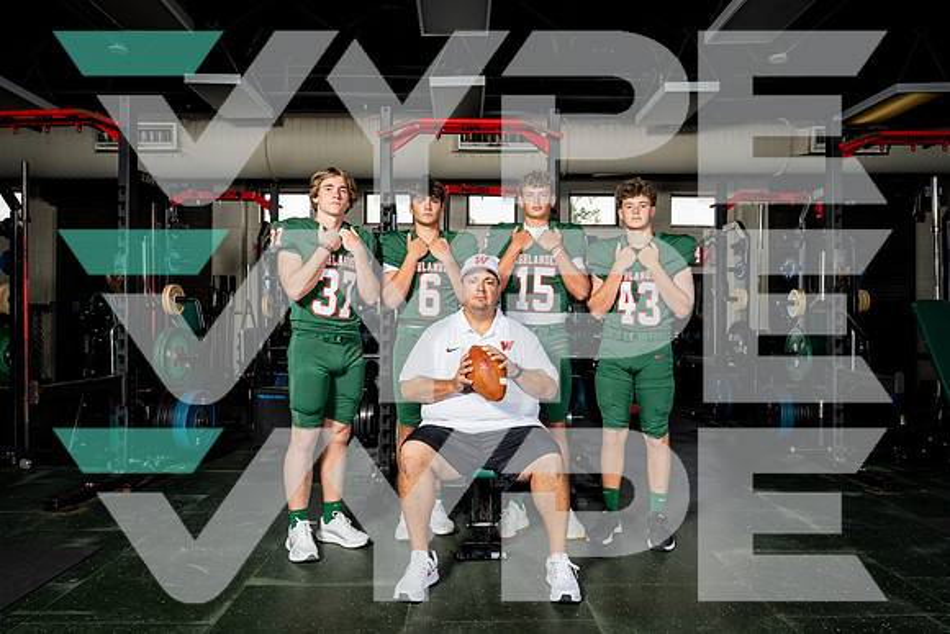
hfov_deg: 71.5
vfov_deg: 51.3
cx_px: 475
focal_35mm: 25
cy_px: 317
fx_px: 660
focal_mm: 25
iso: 640
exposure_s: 1/250
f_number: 8
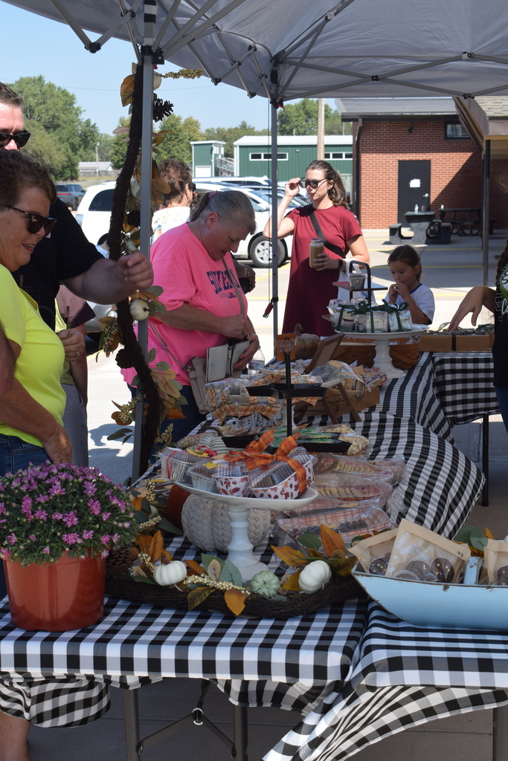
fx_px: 1333
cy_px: 380
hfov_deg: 21.6
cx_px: 254
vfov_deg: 31.9
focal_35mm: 63
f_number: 9
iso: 200
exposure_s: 1/320
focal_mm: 42
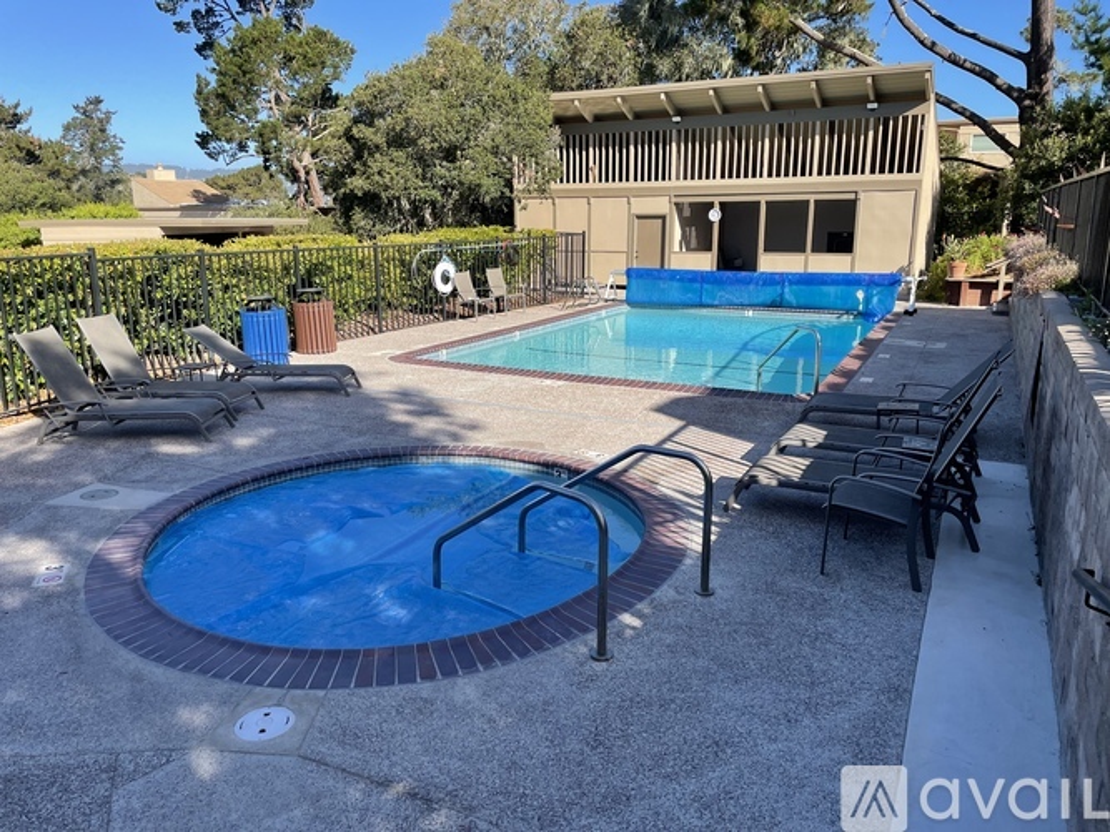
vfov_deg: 53.0
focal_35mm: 26
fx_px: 834
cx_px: 555
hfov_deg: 67.3
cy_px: 416
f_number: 1.6
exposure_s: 1/1667
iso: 32
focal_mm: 4.2
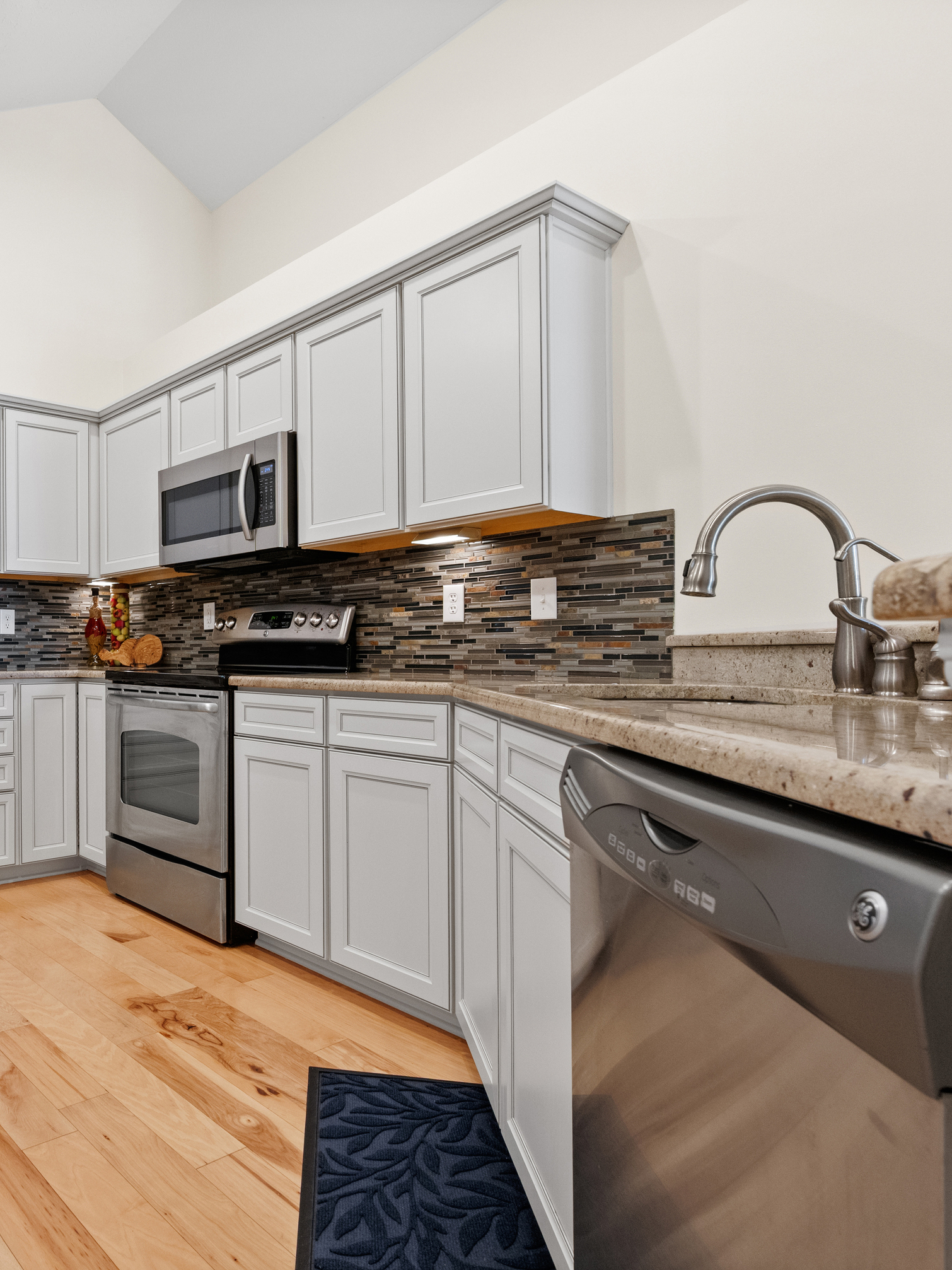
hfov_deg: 55.2
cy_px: 642
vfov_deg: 76.4
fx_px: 807
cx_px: 145
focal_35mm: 22
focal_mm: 15
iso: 6400
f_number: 9
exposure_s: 1/15
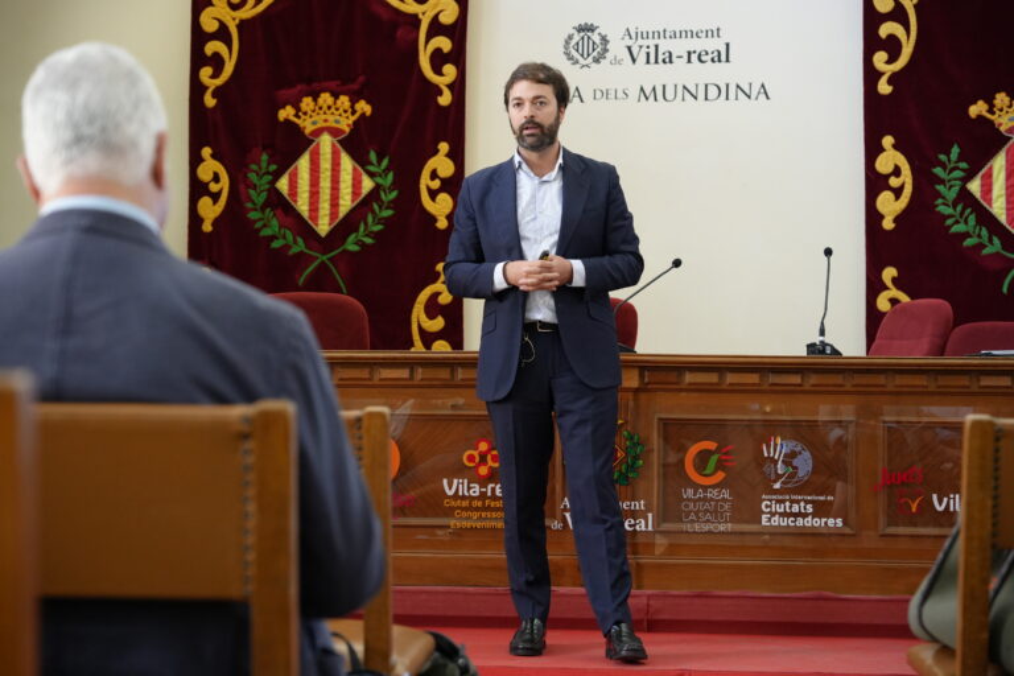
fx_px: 1972
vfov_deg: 19.5
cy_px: 338
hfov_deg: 28.8
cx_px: 507
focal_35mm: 70
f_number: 4
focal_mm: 70
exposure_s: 1/160
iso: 3200
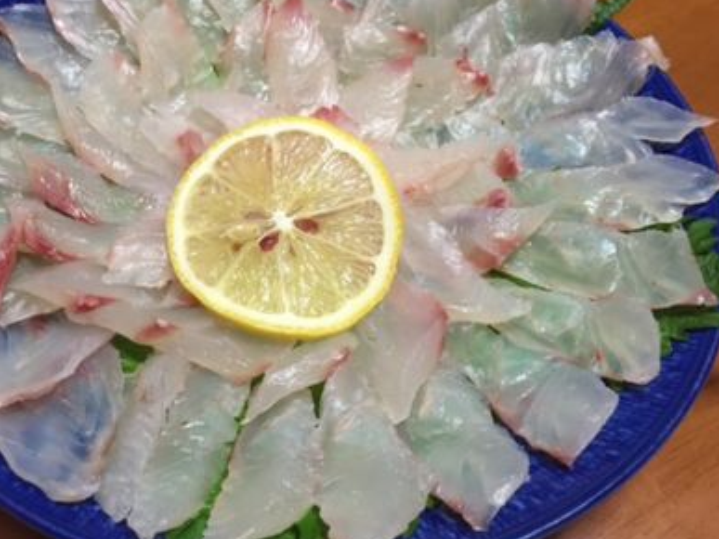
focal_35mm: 36
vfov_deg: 39.5
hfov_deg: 51.1
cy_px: 230
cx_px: 294
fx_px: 748
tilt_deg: -53.6
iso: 100
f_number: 2.2
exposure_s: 1/30
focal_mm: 4.15
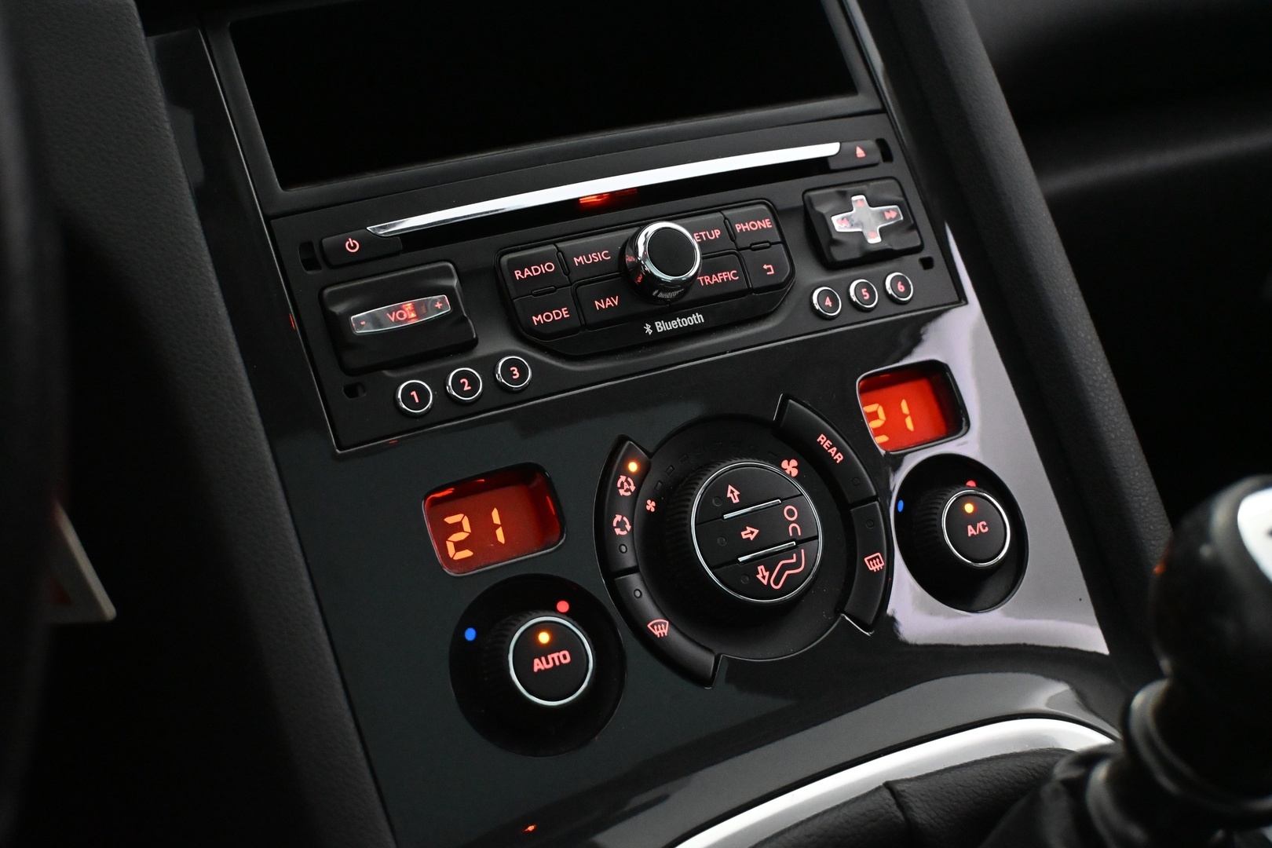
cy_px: 424
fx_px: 1669
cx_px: 636
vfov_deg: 28.5
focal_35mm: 47
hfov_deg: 41.7
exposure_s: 1/60
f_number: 5
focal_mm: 31.5
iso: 6400
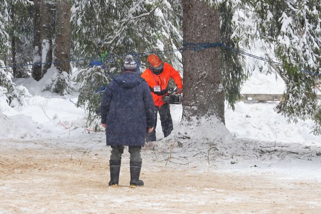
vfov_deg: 4.6
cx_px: 160
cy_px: 107
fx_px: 2675
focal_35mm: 300
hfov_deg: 6.9
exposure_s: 1/125
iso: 640
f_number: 9
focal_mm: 200
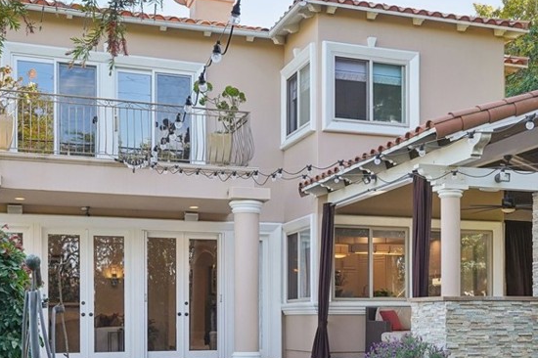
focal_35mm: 54
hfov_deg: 36.7
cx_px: 336
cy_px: 180
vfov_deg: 25.0
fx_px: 806
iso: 400
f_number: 8
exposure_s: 1/125
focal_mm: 29
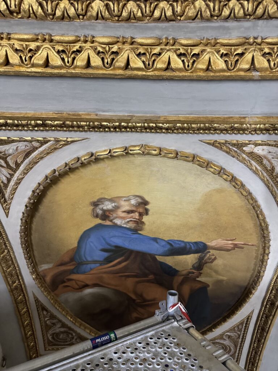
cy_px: 186
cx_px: 139
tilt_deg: -7.0
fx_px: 257
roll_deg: -2.4
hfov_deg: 56.8
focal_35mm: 24
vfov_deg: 71.6
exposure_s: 1/50
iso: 500
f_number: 1.8
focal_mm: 6.8
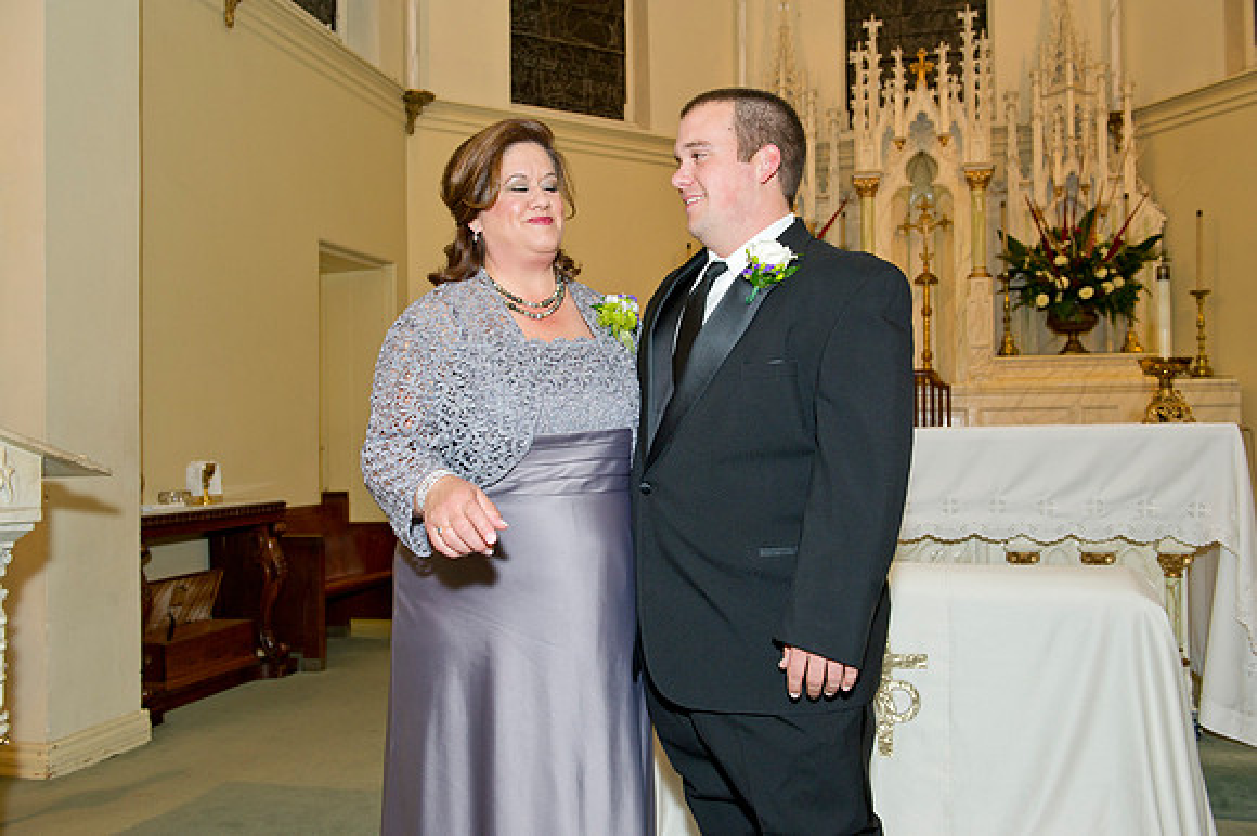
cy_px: 418
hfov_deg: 58.7
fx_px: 1117
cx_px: 628
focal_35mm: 32
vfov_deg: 41.1
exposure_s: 1/125
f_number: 5.6
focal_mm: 32
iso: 800
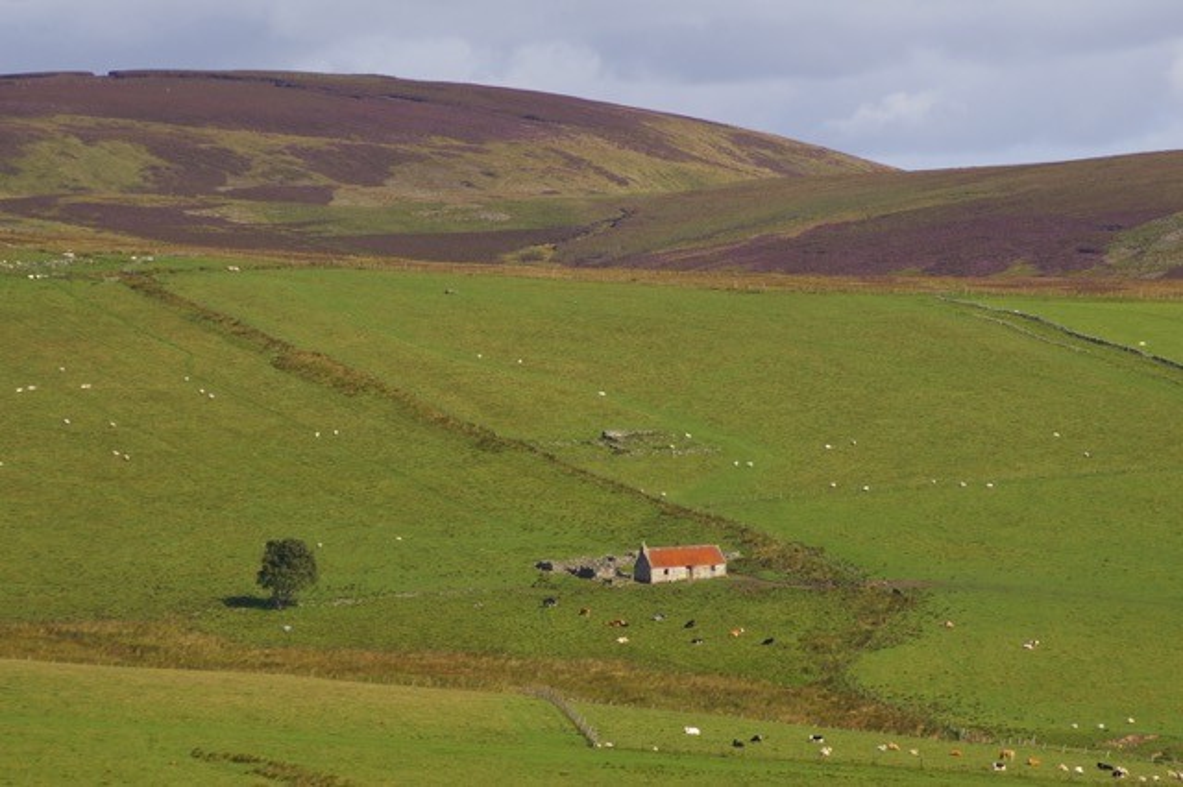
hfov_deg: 10.3
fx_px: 6552
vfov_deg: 6.9
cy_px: 394
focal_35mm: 200
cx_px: 592
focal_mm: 133
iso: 200
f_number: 8
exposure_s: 1/500
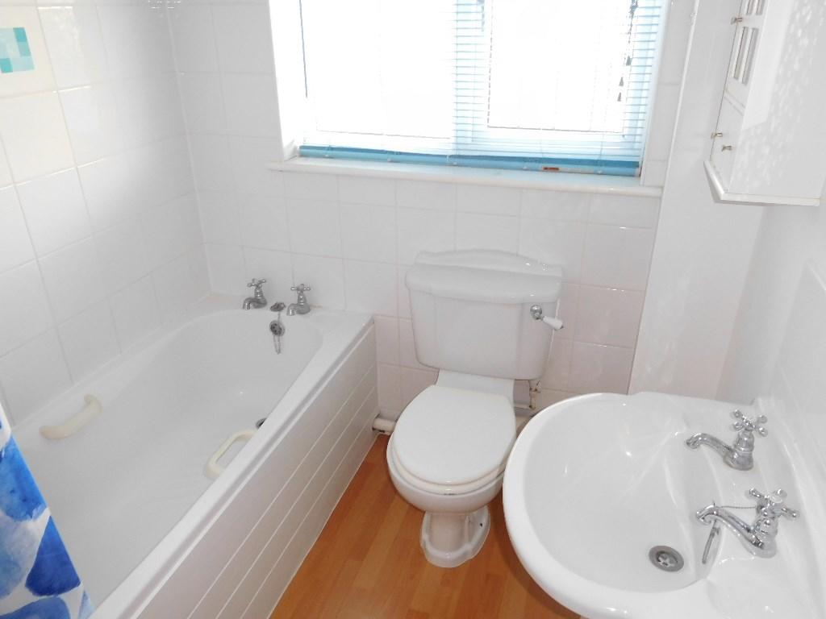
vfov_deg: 54.9
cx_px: 413
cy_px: 310
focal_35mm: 25
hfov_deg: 69.4
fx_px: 597
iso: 250
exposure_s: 1/30
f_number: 3.4
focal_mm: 4.5
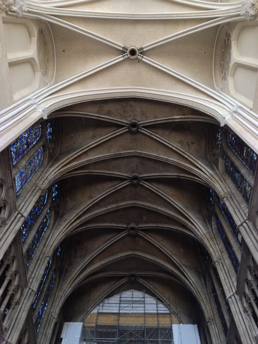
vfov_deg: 52.6
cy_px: 172
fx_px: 348
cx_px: 129
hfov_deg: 40.7
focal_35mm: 35
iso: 500
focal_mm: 4.28
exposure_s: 1/15
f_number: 2.4
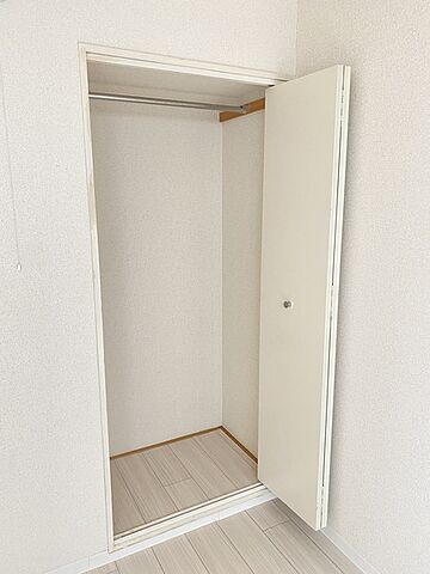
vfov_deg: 67.3
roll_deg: +0.1
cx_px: 215
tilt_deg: -10.9
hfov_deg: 53.1
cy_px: 287
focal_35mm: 26
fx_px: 431
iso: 160
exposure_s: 1/50
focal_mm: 4.25
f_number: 1.8
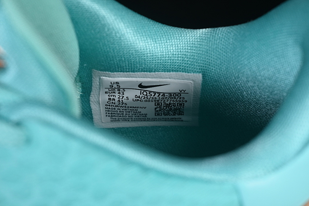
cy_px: 103
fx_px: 644
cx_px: 154
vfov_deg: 18.2
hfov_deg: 27.0
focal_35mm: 75
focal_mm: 50
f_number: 7.1
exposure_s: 1/80
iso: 160
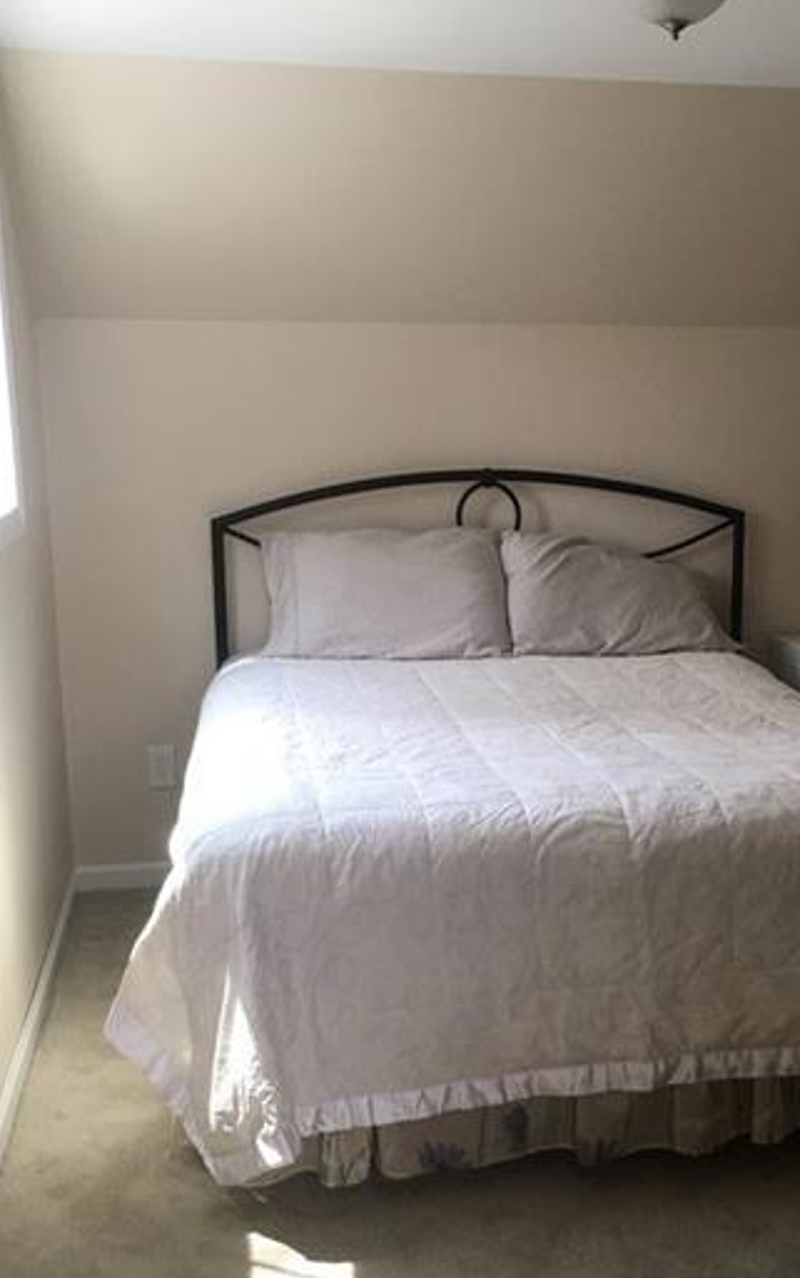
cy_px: 765
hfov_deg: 27.8
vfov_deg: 43.3
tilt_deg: -10.6
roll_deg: -0.1
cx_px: 561
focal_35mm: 46
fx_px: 1603
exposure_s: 1/40
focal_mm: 4.15
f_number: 2.2
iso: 25
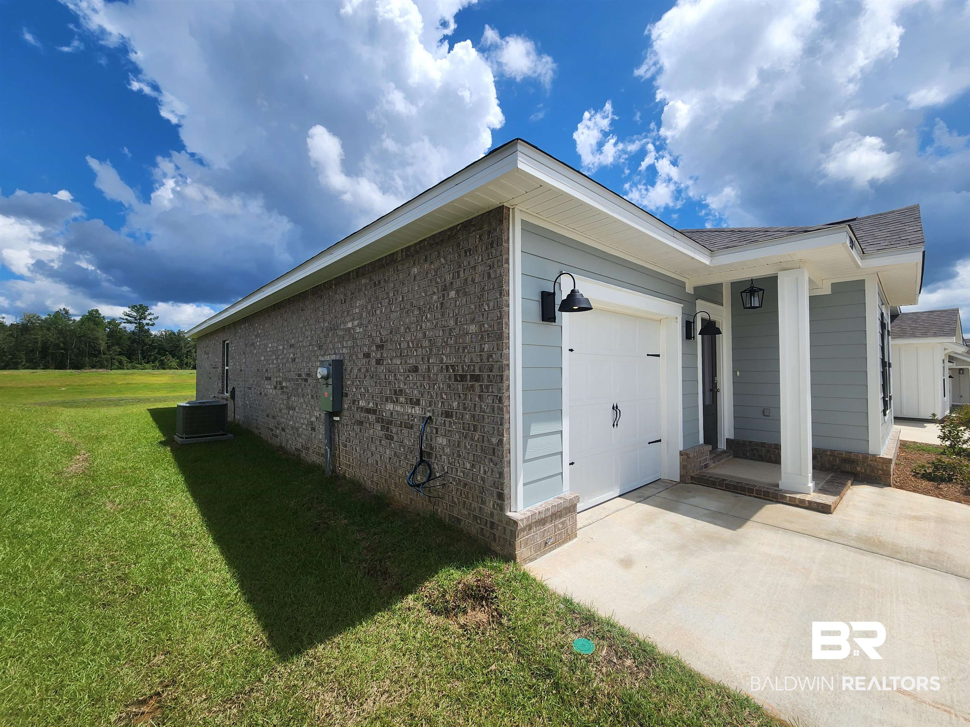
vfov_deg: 89.9
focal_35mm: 13
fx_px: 364
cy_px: 364
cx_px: 485
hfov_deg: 106.2
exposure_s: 1/2866
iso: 50
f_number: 2.2
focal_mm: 2.2
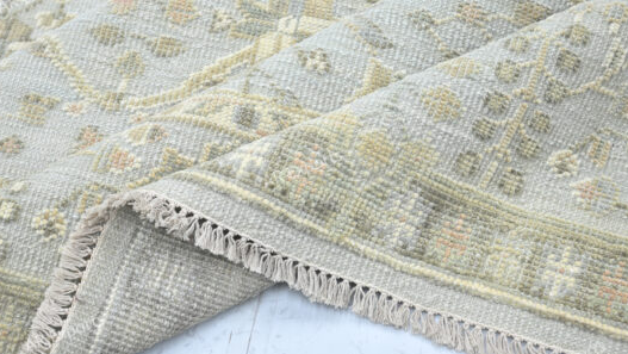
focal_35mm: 56
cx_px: 303
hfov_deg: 37.2
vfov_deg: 21.5
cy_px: 172
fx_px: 933
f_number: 5
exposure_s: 1/25
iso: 160
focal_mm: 47
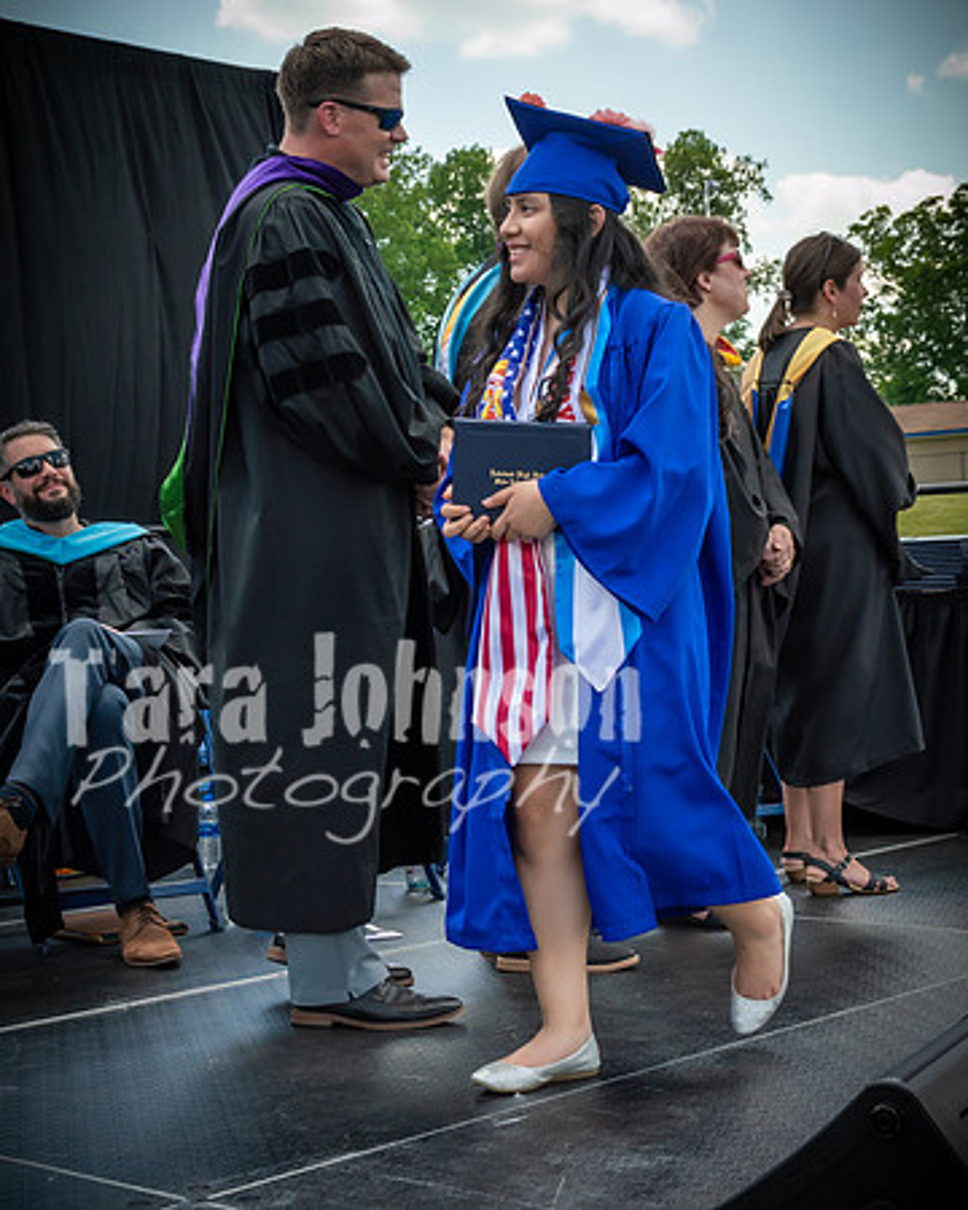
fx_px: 2195
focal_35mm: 61
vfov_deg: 30.8
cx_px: 529
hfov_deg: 24.9
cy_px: 605
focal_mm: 29
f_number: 7.1
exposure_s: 1/320
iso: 200
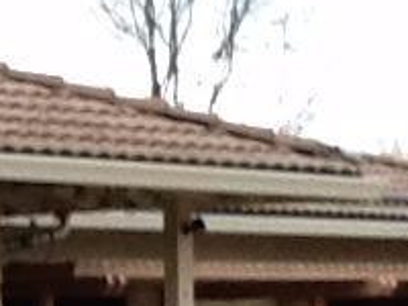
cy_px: 512
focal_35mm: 211
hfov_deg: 9.3
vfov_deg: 6.9
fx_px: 2487
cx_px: -18
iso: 50
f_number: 2.4
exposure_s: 1/60
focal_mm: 2.03
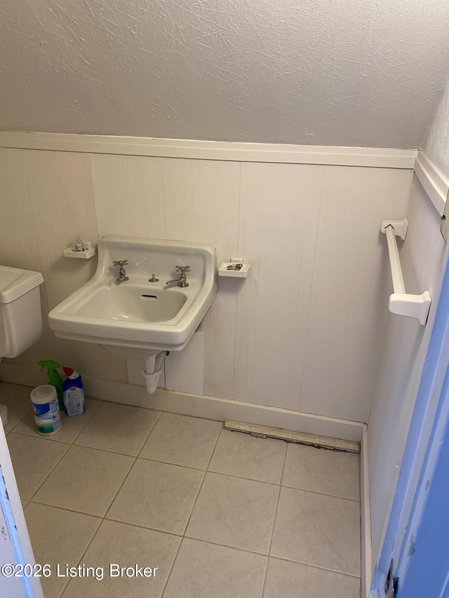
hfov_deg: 53.1
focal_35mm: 26
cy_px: 299
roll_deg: -0.8
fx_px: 450
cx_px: 224
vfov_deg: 67.3
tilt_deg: -23.3
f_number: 1.8
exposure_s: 1/60
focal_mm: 4.25
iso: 125
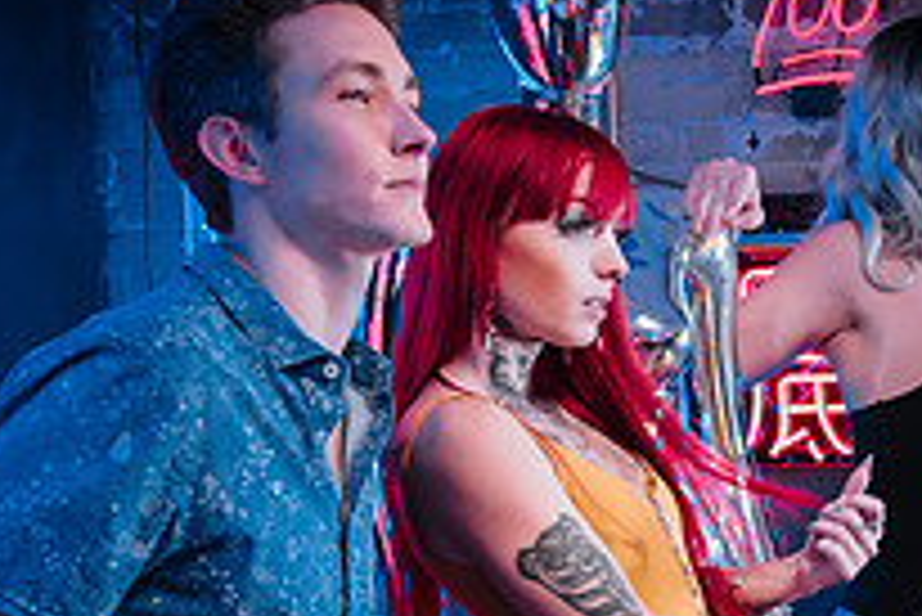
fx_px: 2102
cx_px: 765
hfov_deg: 24.3
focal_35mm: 82
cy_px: 515
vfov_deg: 16.5
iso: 400
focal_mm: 29
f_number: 4
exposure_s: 1/60
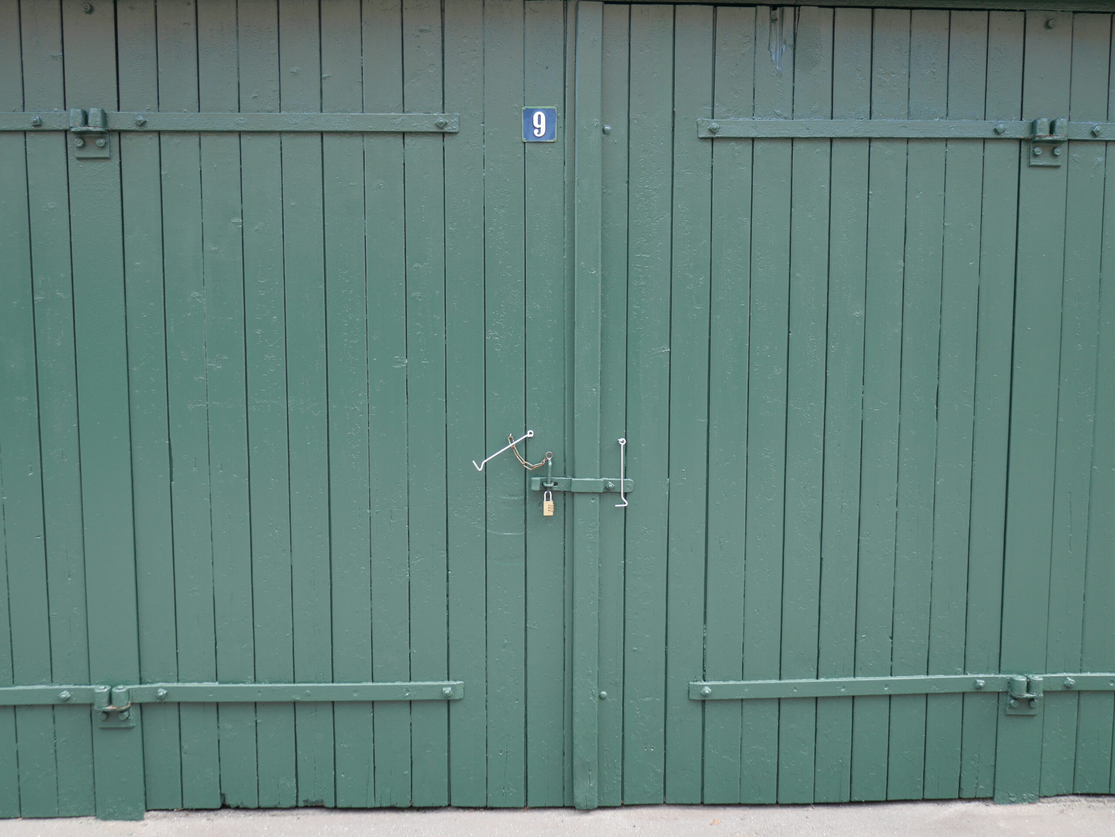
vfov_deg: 41.8
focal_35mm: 34
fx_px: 1096
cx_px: 558
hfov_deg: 53.9
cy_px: 418
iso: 200
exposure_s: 1/60
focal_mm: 17
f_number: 4
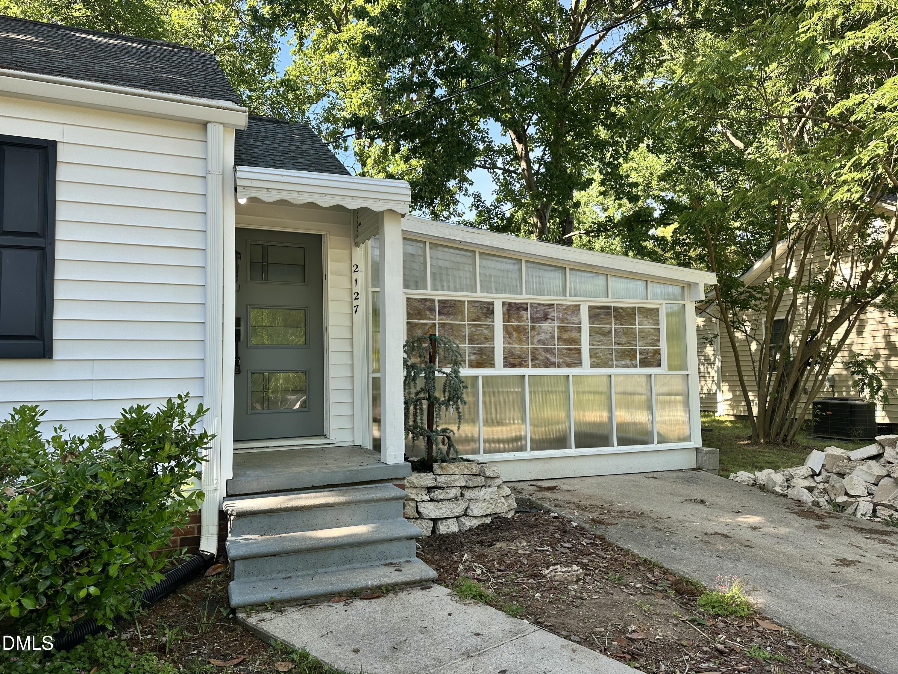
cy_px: 337
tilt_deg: +2.9
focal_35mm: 24
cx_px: 449
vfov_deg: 56.8
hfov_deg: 71.6
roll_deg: +0.1
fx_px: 623
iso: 80
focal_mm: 6.86
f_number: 1.78
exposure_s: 1/541
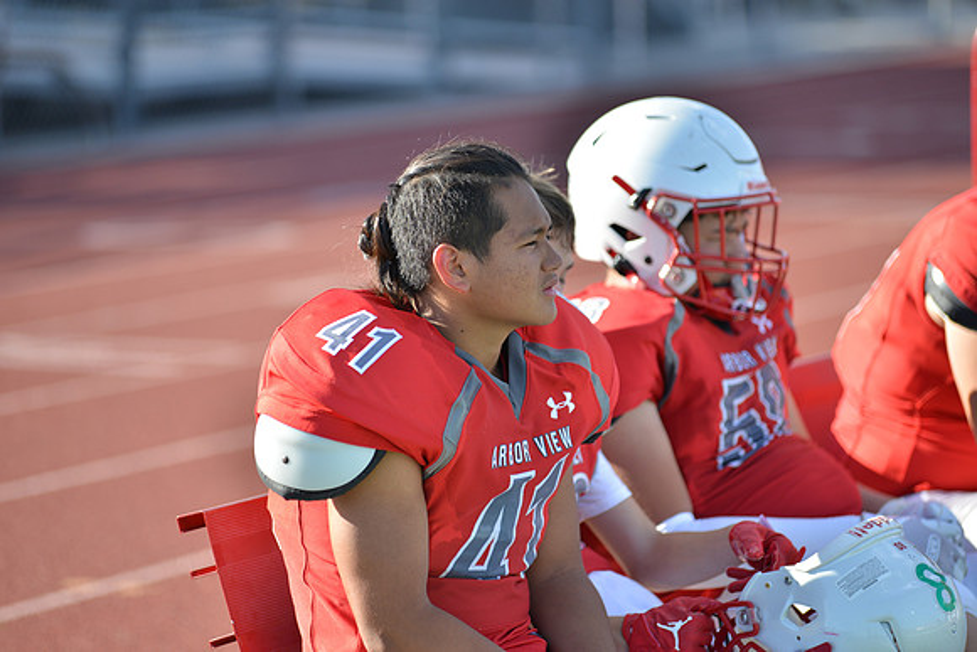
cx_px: 488
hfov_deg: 13.2
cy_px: 326
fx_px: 4207
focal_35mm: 155
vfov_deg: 8.9
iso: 250
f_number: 2.8
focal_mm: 155
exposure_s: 1/1600
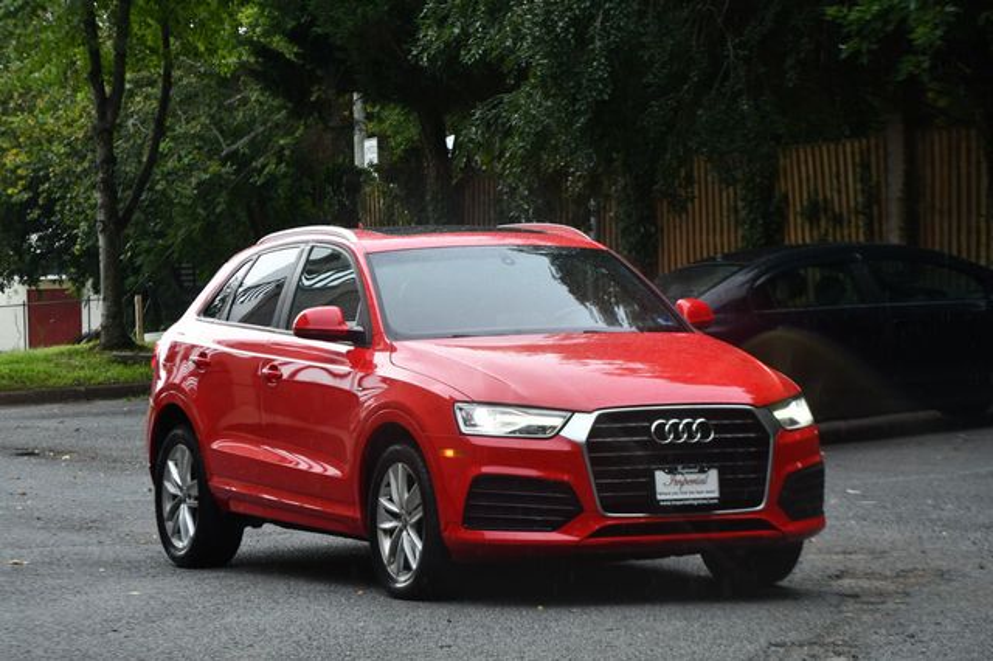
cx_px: 496
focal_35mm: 129
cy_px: 330
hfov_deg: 15.9
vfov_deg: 10.6
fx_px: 3556
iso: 400
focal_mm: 86
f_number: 5.6
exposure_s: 1/250
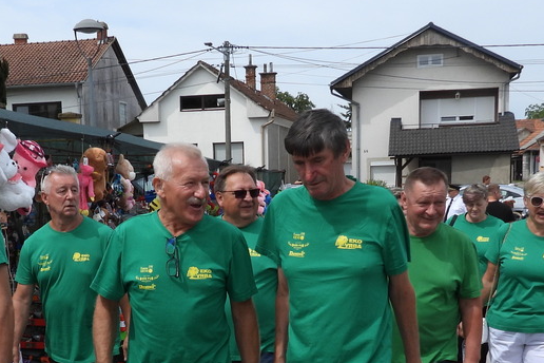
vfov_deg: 22.8
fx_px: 876
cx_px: 174
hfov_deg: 34.1
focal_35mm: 58
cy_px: 327
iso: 100
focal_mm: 4.3
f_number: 2.8
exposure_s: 1/1600
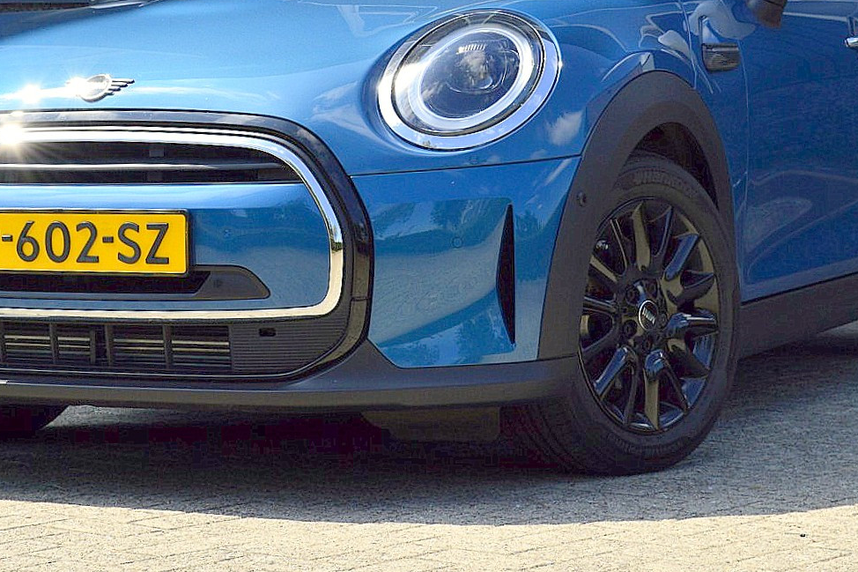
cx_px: 385
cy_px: 98
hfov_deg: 19.5
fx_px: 2502
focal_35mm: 105
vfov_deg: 13.0
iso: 320
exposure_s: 1/500
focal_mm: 42
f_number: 11
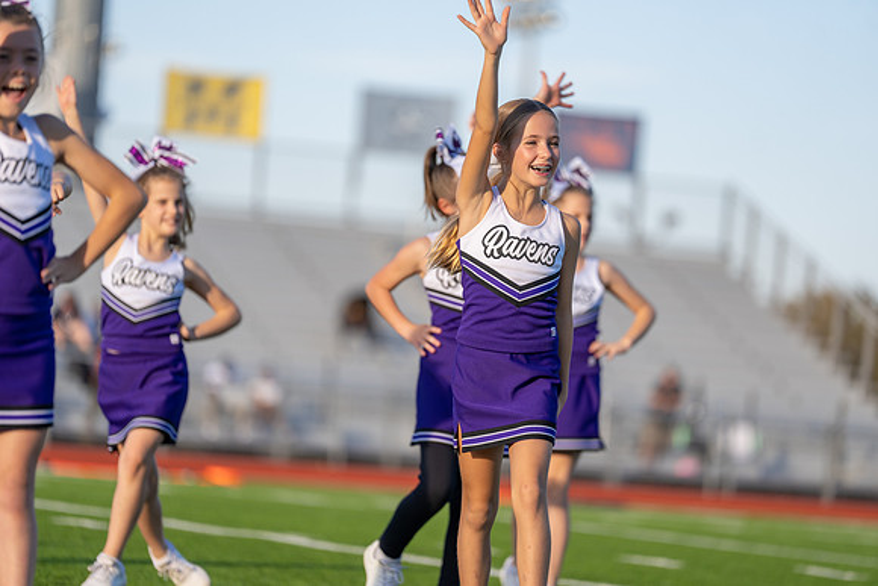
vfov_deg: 6.9
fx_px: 4879
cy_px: 293
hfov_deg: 10.3
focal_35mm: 200
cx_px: 439
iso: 100
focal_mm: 200
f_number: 2.8
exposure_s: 1/1000
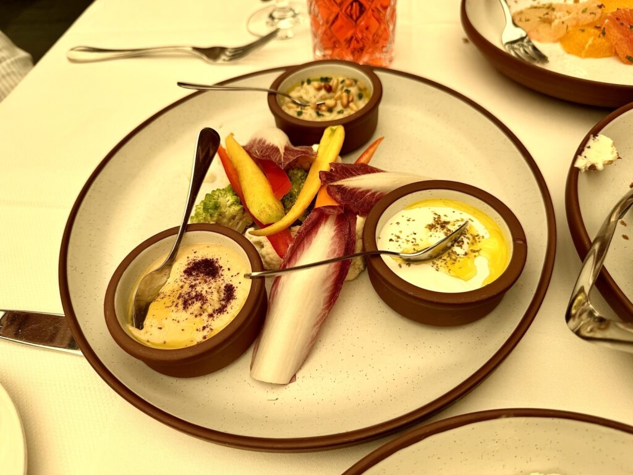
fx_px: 439
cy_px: 238
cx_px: 316
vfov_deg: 56.8
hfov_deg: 71.6
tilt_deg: -50.8
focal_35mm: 24
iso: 80
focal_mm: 6.76
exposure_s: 1/796
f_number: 1.78
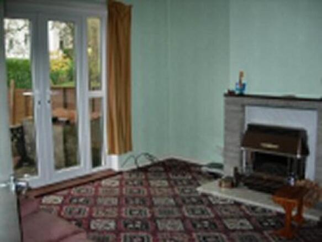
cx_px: 161
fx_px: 353
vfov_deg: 37.7
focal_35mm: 38
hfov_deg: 49.0
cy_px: 121
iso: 79
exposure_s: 1/64
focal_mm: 7.8
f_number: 2.8
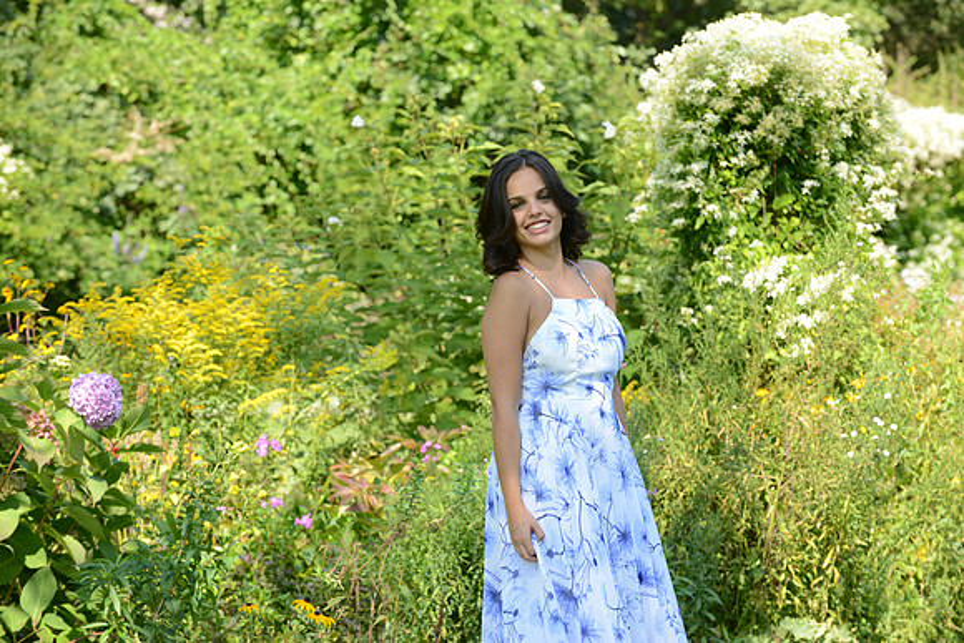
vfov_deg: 10.6
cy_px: 322
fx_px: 3482
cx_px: 482
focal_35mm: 130
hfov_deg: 15.8
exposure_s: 1/250
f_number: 8
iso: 320
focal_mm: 130
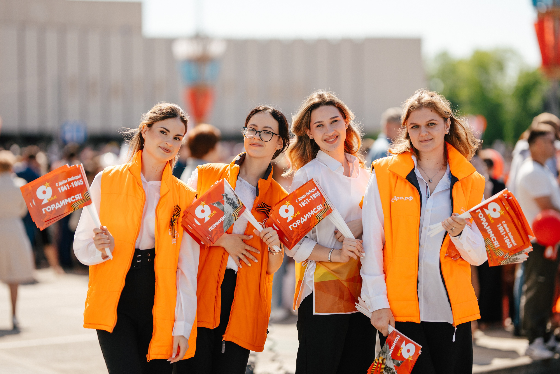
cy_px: 187
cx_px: 286
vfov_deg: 12.4
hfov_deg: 18.5
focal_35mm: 111
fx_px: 1719
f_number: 1.4
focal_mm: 105
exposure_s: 1/8000
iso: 200
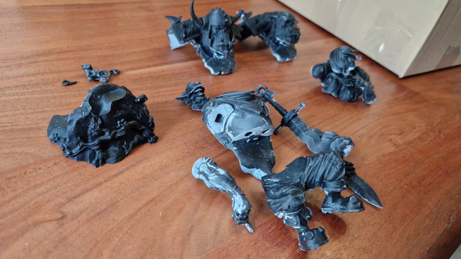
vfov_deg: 44.3
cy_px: 143
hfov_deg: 71.9
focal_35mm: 26
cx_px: 226
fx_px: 318
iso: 400
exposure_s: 1/100
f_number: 1.8
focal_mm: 5.4
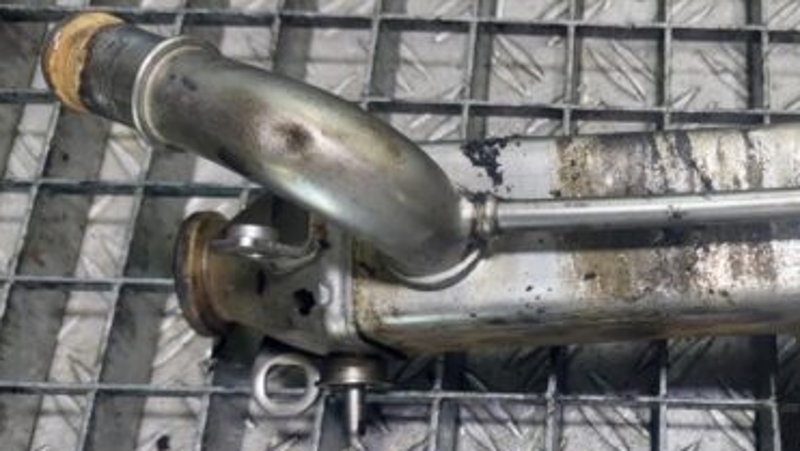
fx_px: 934
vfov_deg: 26.9
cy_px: 311
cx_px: 640
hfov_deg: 44.1
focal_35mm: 44
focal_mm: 5.23
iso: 80
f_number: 1.8
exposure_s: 1/50
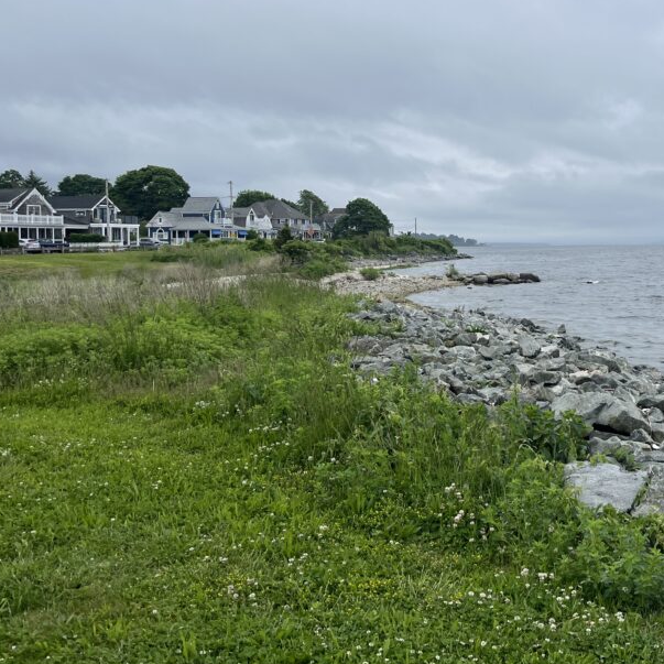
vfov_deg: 42.5
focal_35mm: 39
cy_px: 251
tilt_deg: -1.0
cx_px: 529
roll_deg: +0.8
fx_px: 846
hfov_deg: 41.1
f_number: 1.6
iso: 50
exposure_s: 1/7874
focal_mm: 5.1
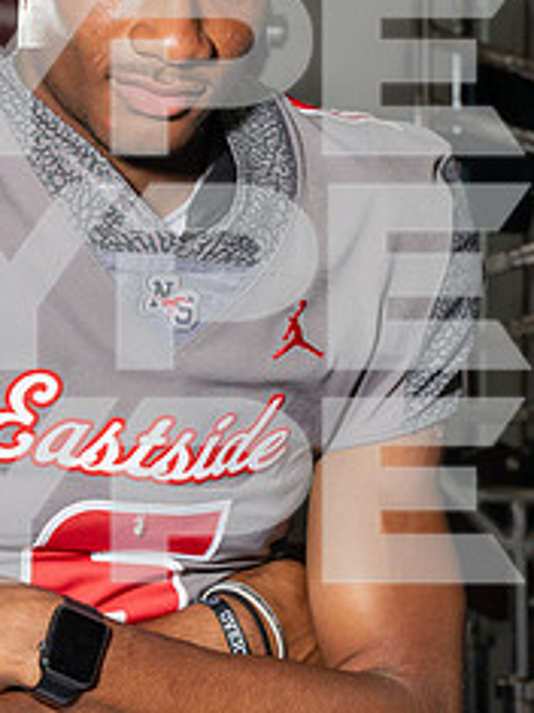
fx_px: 2429
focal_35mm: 118
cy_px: 279
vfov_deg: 16.7
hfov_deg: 12.5
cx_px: 82
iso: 320
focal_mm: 64
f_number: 8
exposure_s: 1/250
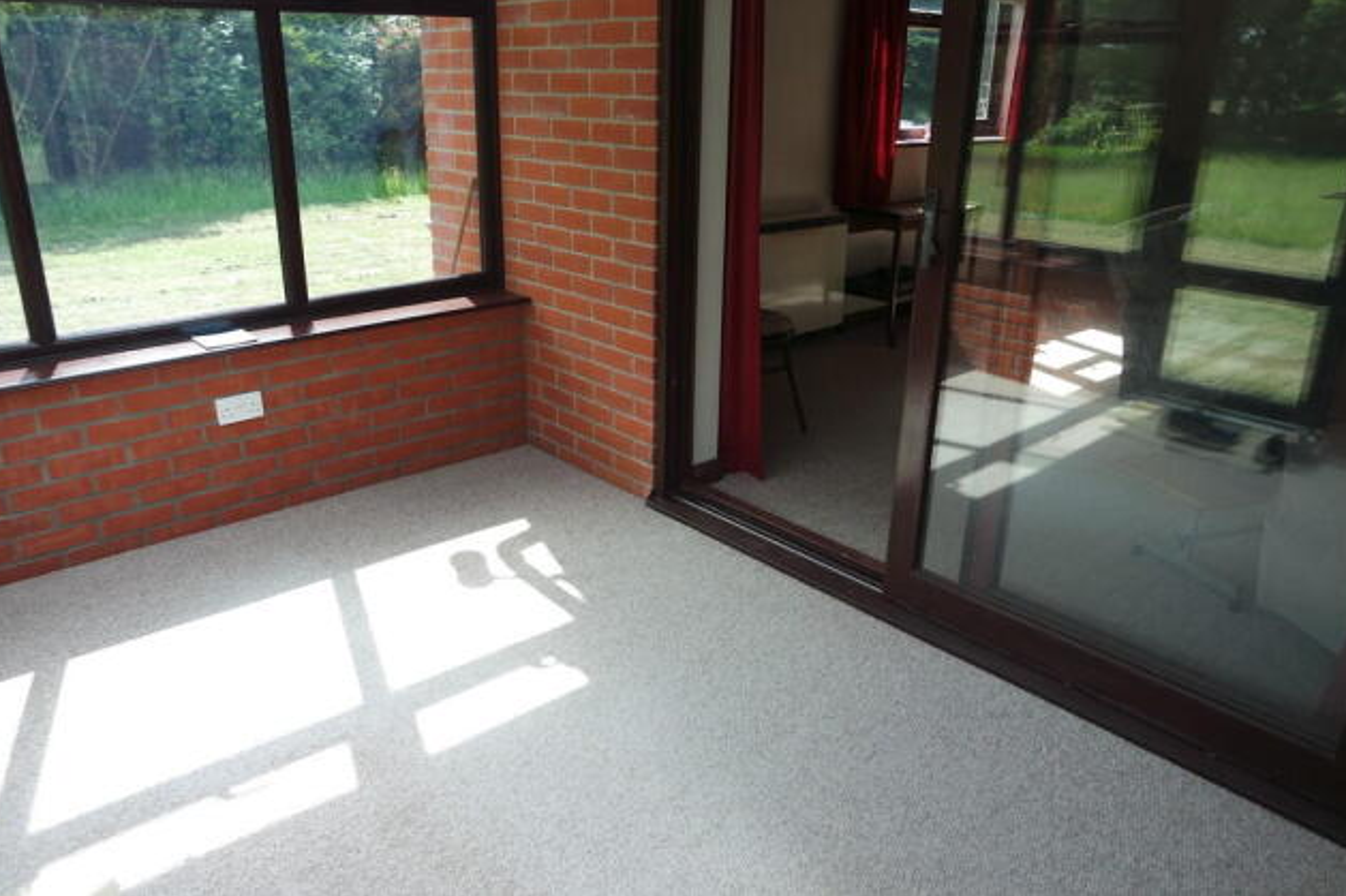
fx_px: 934
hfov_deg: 71.5
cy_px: 431
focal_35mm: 25
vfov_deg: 51.2
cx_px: 667
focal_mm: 16
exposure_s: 1/160
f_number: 3.5
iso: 100
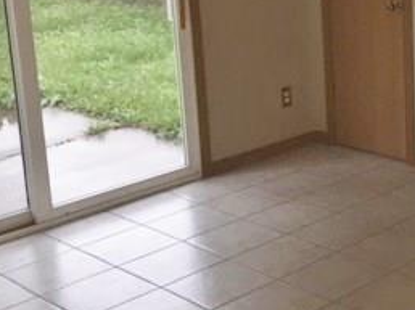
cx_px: 457
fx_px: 862
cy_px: 58
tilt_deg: -11.8
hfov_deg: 25.1
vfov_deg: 20.2
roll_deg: +0.7
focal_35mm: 72
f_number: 2.2
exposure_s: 1/16
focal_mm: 4.15
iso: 64
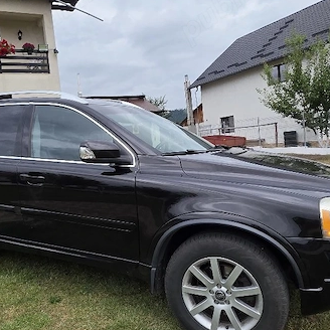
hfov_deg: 56.8
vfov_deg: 57.3
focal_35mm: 28
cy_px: 172
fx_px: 302
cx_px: 130
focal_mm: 2.2
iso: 100
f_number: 1.9
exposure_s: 1/2000
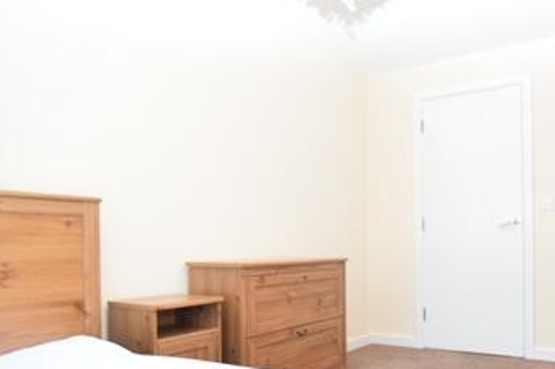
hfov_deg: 62.0
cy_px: 262
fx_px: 431
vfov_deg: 45.2
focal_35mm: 28
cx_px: 413
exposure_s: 1/125
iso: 560
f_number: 5.6
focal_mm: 10
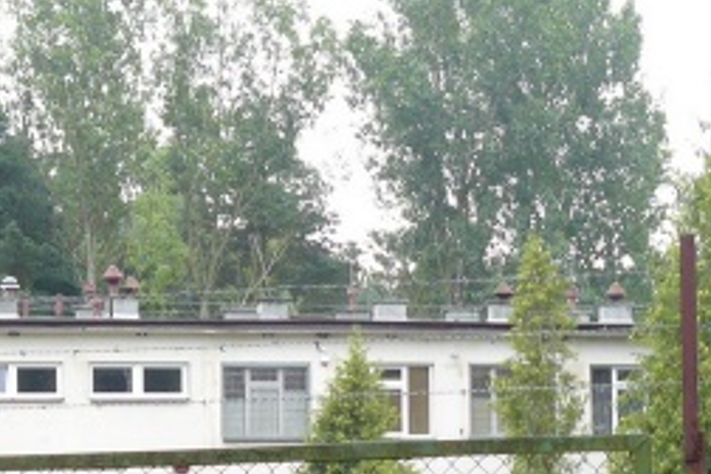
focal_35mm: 169
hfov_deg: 12.1
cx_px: 62
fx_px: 3337
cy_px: 429
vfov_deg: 8.1
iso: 100
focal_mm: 10.7
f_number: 3.2
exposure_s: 1/60
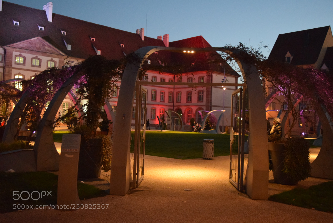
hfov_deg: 51.3
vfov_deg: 35.5
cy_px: 112
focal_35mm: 38
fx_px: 347
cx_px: 166
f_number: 4
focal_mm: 25
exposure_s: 1/40
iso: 6400
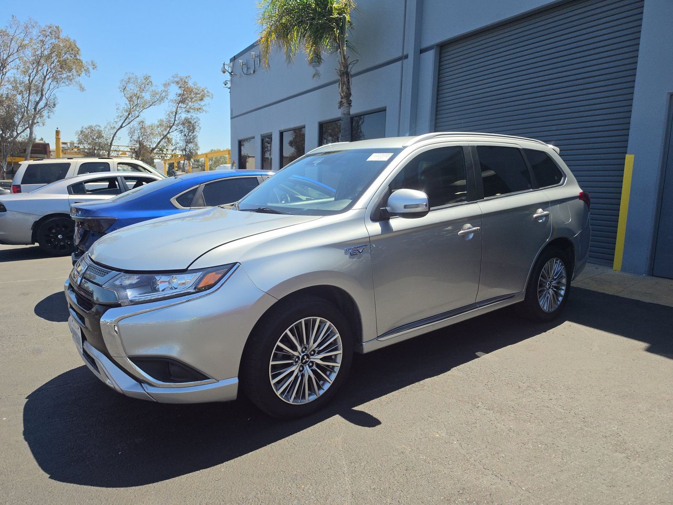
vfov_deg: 58.9
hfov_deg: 73.9
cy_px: 252
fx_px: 447
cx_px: 336
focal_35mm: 23
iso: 63
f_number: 1.4
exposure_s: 1/5775
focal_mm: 6.5
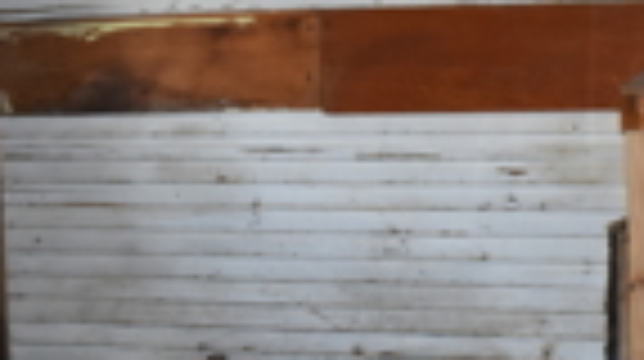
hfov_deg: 18.7
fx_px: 1938
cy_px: 184
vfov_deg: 10.6
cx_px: 131
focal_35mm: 114
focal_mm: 23
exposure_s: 1/100
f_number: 5
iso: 800
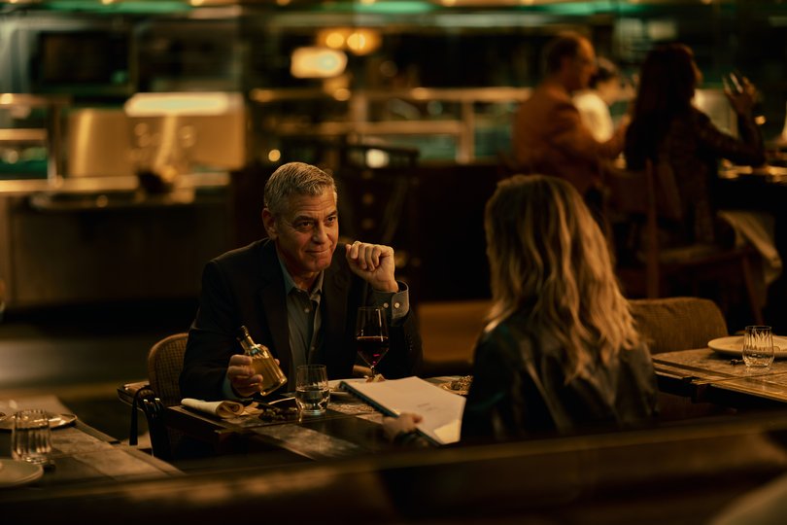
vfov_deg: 16.1
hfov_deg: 23.9
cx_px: 394
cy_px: 262
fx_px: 1858
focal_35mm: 85
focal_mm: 85
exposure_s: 1/160
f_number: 1.4
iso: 1000
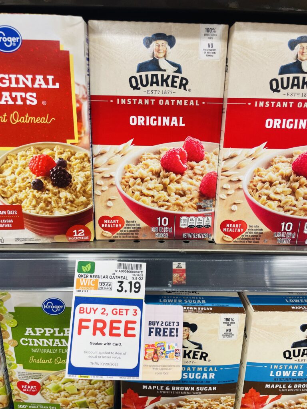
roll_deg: -0.9
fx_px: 307
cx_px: 154
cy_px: 204
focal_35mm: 26
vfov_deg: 67.3
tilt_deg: -19.6
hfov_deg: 53.1
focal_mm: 4.2
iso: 80
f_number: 1.6
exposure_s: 1/60
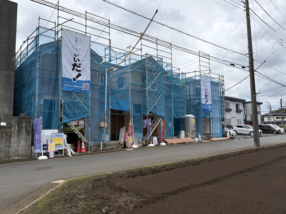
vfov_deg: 53.1
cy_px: 107
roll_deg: +1.2
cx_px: 143
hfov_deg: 67.3
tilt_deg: +5.6
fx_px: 215
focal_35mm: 26
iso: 50
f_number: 1.6
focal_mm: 5.96
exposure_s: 1/3125
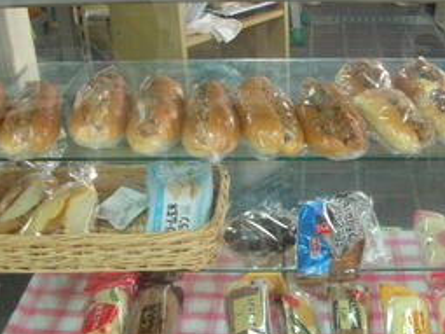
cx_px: 321
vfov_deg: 26.5
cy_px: 199
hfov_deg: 34.4
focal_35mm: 55
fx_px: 707
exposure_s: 1/5.9
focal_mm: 5.8
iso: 63
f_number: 2.8
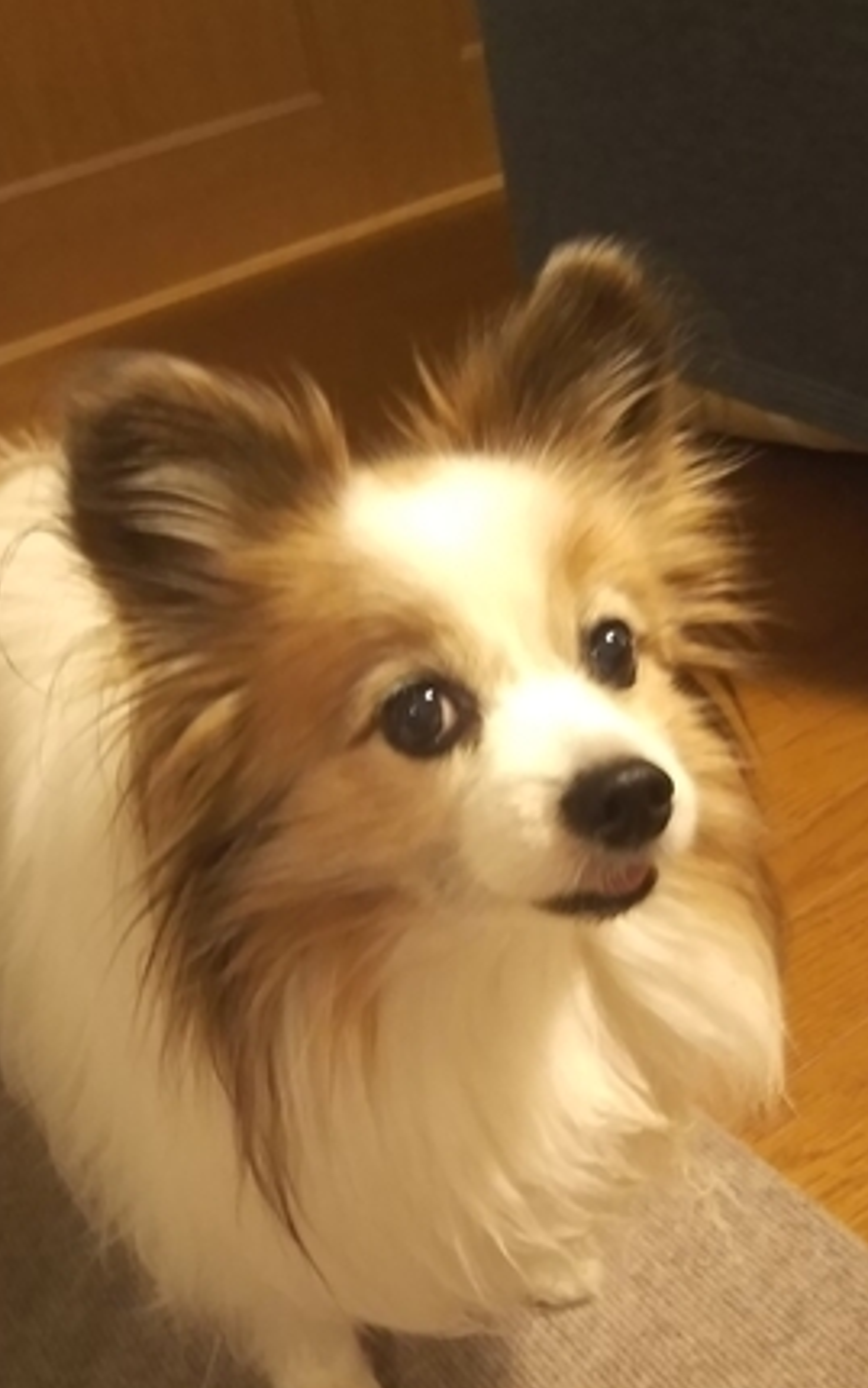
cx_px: 405
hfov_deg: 34.4
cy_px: 720
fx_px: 1399
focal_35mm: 37
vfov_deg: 52.7
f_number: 2.2
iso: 640
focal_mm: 4
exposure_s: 1/12
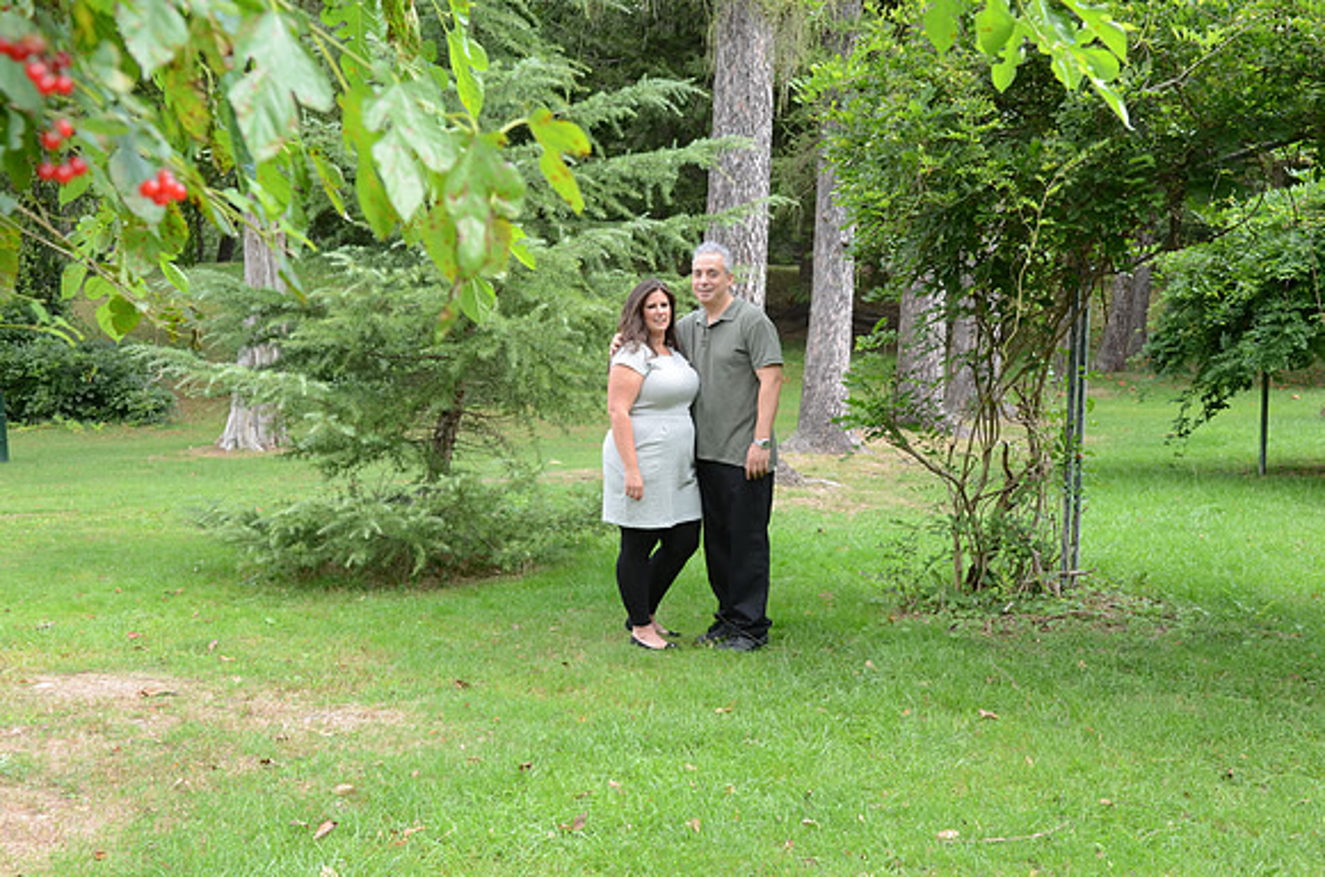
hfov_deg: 49.6
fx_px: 1432
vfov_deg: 34.1
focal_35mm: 39
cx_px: 662
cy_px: 438
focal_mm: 26
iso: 500
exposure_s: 1/200
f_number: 6.3
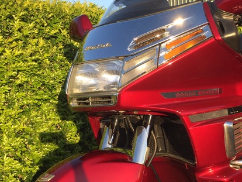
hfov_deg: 33.6
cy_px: 123
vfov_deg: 26.0
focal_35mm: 56
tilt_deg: -6.0
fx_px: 392
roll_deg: +3.7
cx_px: 183
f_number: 2.2
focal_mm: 4.15
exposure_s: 1/507
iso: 32
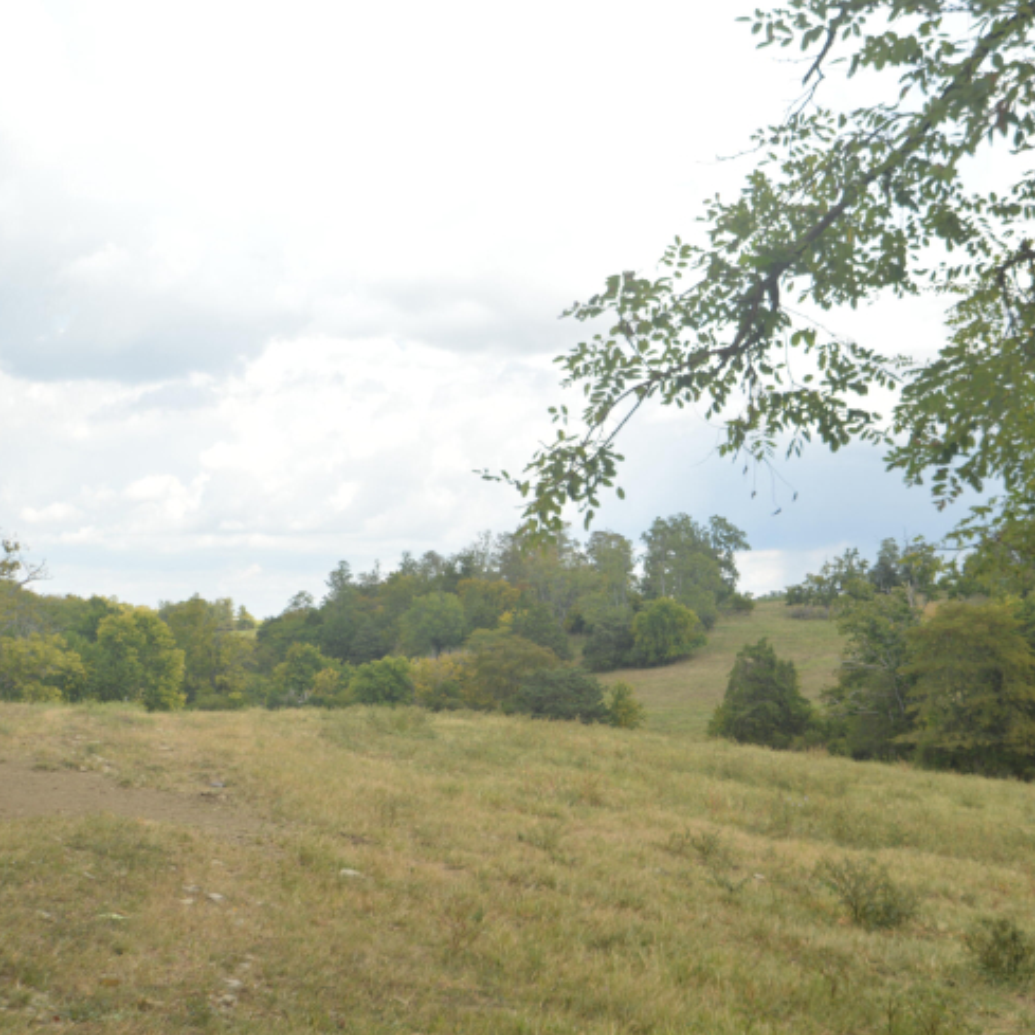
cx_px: 713
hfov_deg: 35.6
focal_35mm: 47
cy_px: 525
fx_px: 1590
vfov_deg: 36.1
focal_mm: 24
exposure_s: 1/200
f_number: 6.3
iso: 100
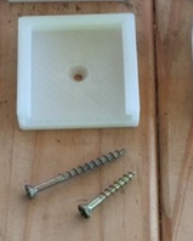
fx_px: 636
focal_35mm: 89
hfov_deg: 17.2
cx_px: 79
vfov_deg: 21.4
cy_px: 74
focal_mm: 4.15
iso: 32
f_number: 2.2
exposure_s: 1/128
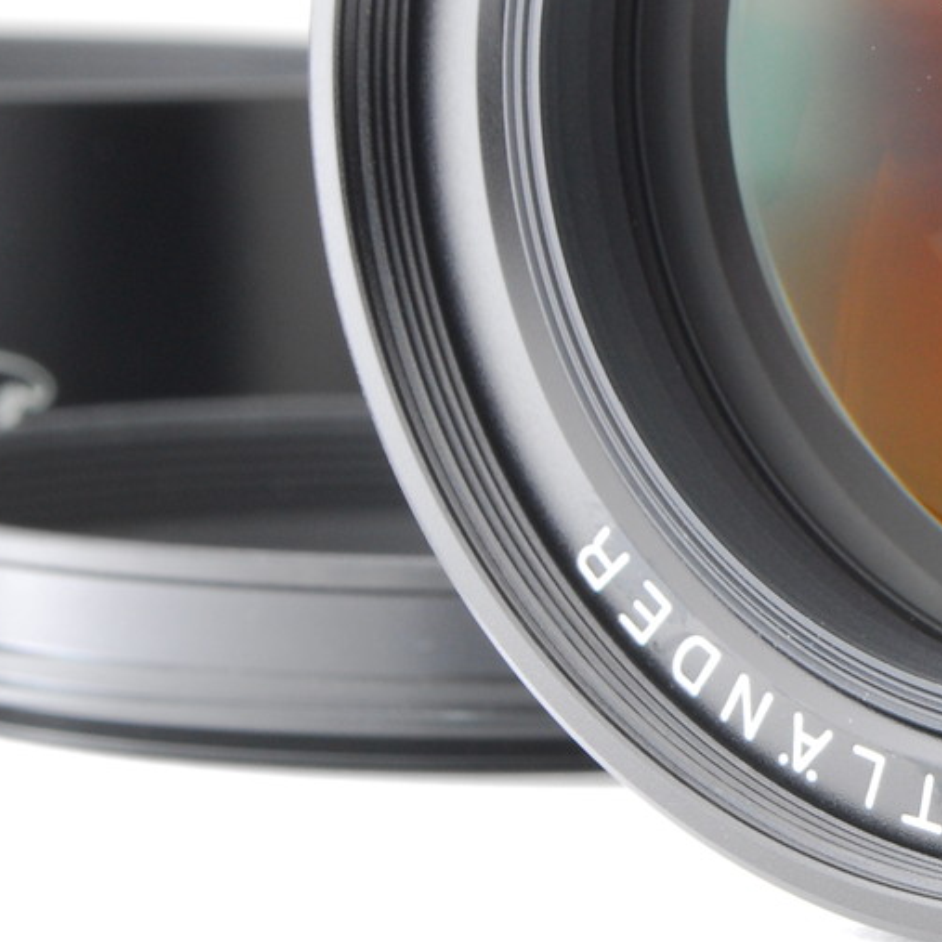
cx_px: 1250
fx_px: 6815
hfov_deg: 7.8
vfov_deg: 7.9
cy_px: 103
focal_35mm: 221
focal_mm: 55
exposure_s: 1/100
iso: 320
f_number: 18
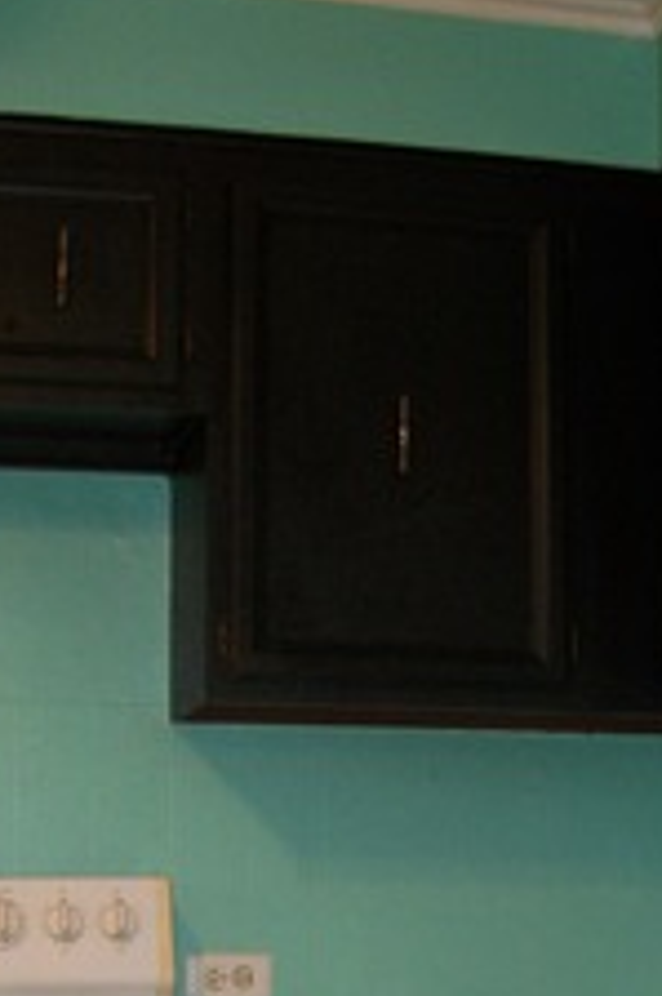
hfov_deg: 17.4
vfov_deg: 24.8
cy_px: 1000
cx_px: 422
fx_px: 2155
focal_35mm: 78
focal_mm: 6.3
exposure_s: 1/30
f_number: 3.1
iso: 160
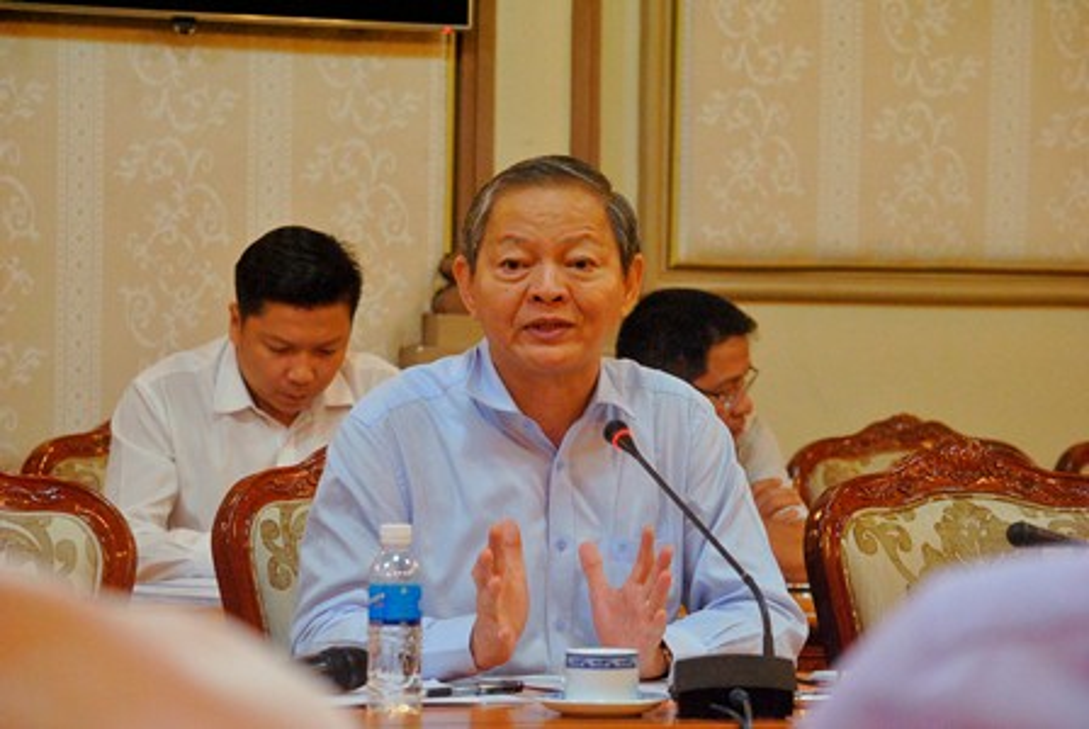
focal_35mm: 129
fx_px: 3907
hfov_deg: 15.9
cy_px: 364
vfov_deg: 10.7
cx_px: 544
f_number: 6.3
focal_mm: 86
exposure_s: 1/40
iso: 1600
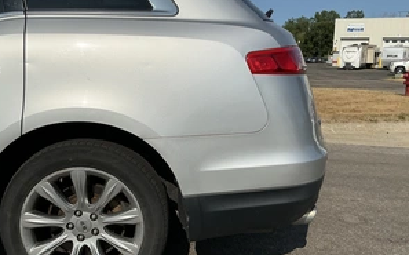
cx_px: 178
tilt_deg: -10.1
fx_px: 445
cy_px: 147
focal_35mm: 40
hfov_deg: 49.2
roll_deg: -0.4
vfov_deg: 31.9
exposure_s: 1/5814
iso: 25
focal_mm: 3
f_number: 1.8
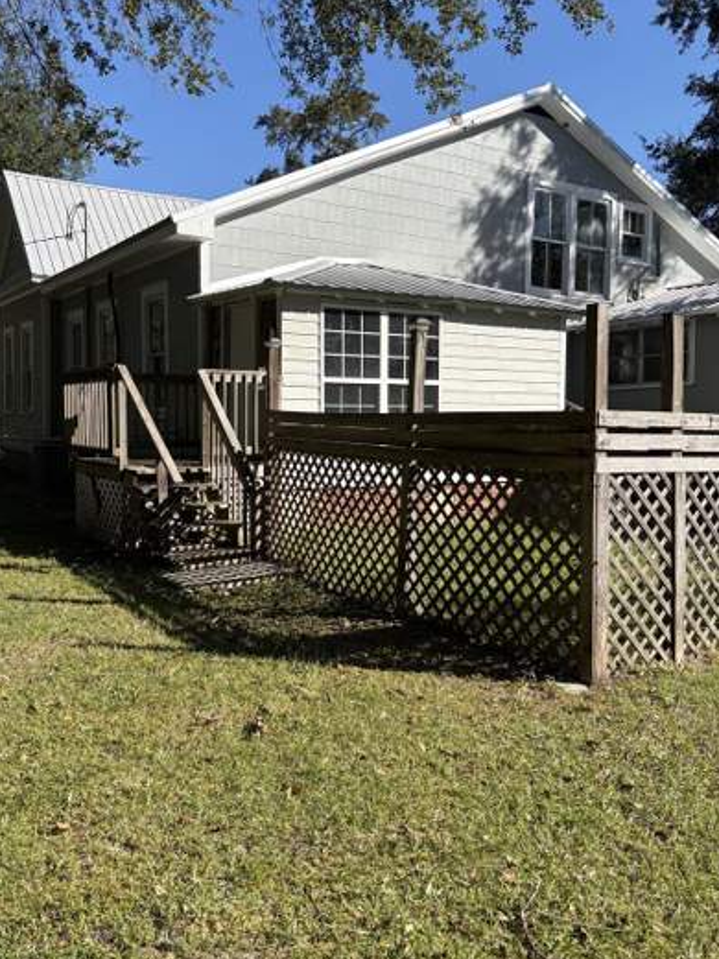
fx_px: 886
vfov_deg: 56.7
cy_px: 439
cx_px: 350
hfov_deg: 44.2
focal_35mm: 32
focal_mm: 5.96
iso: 50
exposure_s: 1/2639
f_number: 1.6
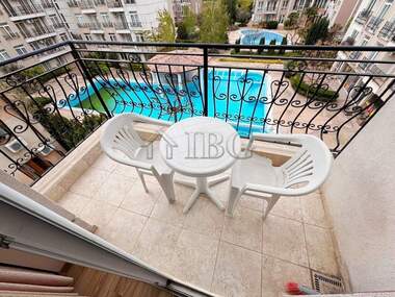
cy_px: 148
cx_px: 198
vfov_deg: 85.7
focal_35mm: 14
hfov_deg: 102.1
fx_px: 160
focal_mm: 2.22
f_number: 2.2
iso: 50
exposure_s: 1/1236
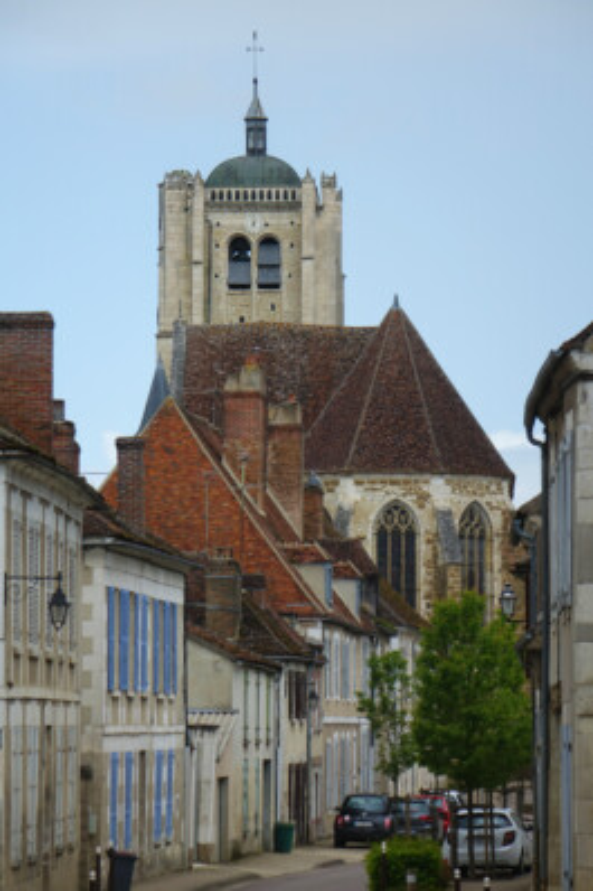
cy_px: 446
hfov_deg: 8.5
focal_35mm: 161
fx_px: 3981
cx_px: 296
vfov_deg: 12.8
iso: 125
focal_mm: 59.09
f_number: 4
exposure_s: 1/800
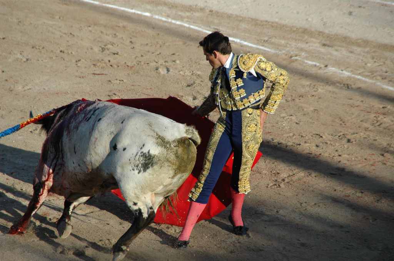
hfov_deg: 6.9
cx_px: 197
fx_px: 3279
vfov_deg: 4.6
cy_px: 130
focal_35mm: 300
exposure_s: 1/1000
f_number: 6.3
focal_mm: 200
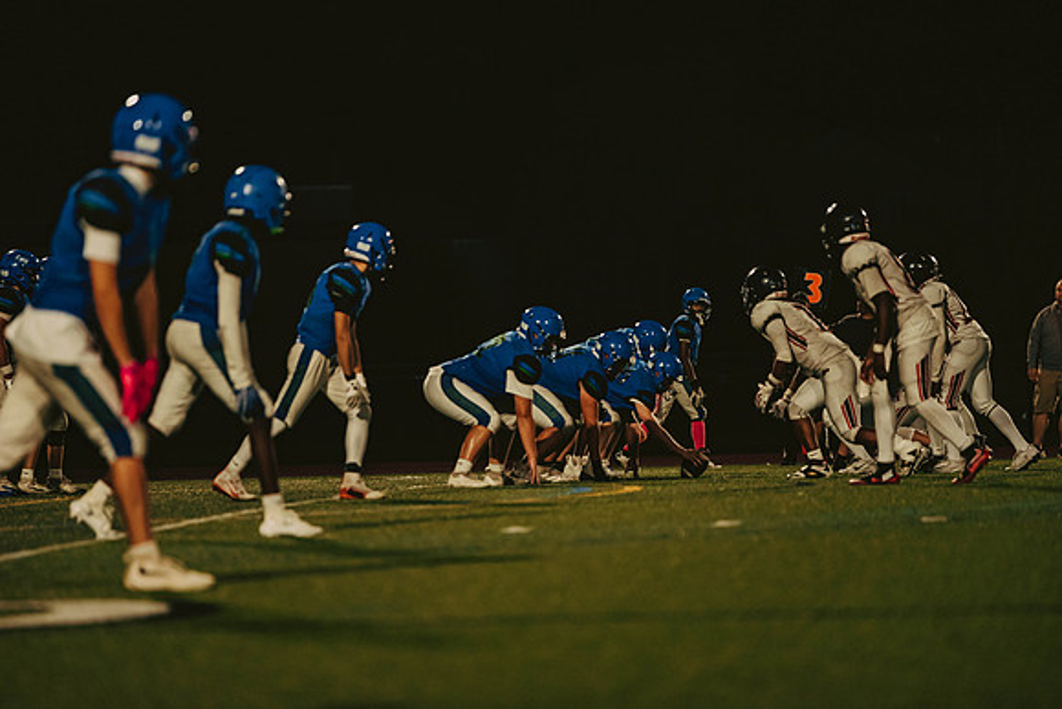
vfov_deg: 6.9
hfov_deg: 10.3
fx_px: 5901
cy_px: 354
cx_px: 531
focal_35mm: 200
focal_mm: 200
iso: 2500
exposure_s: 1/1000
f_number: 2.8
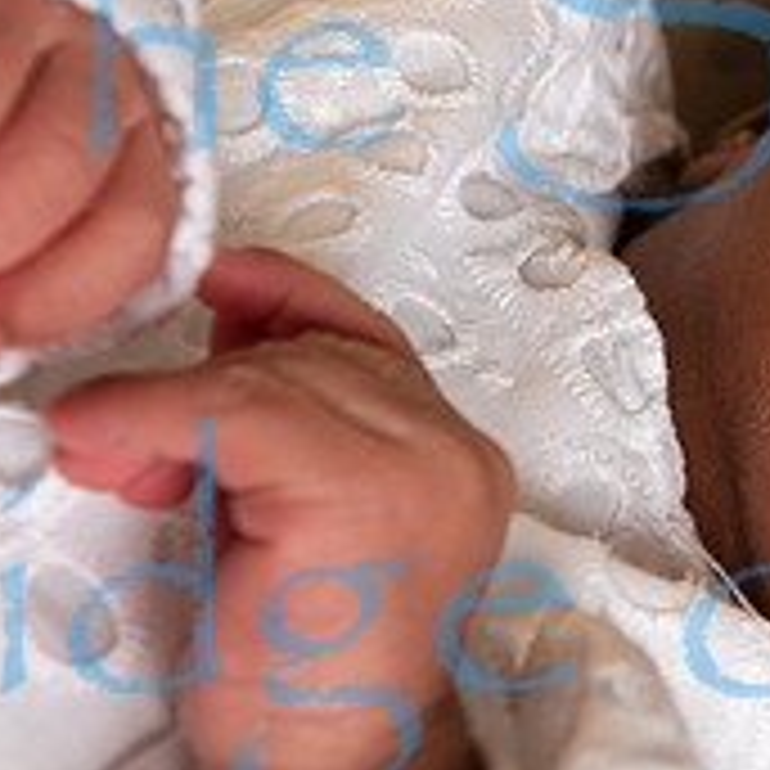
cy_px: 338
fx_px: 5134
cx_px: 1247
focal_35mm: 204
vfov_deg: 8.6
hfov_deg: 8.3
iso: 100
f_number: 4
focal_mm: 48
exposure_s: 1/160
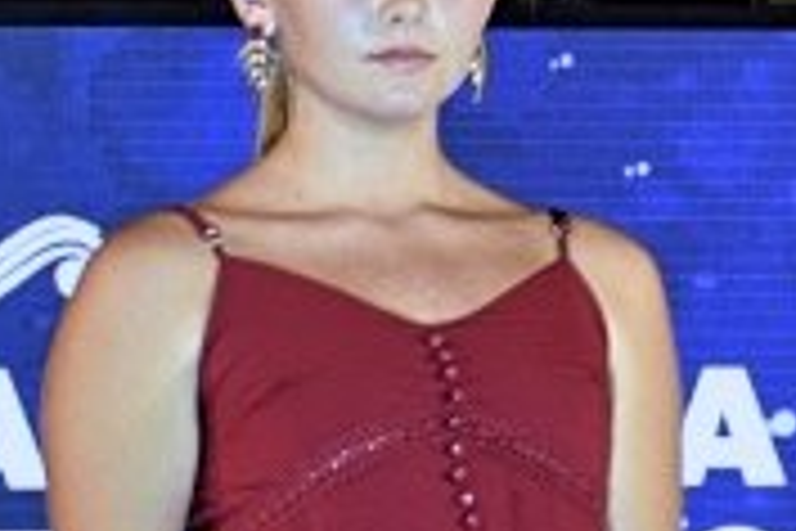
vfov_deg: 3.6
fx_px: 8534
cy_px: 346
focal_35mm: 386
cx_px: 1016
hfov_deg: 5.3
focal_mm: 38
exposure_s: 1/100
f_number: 5
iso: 400
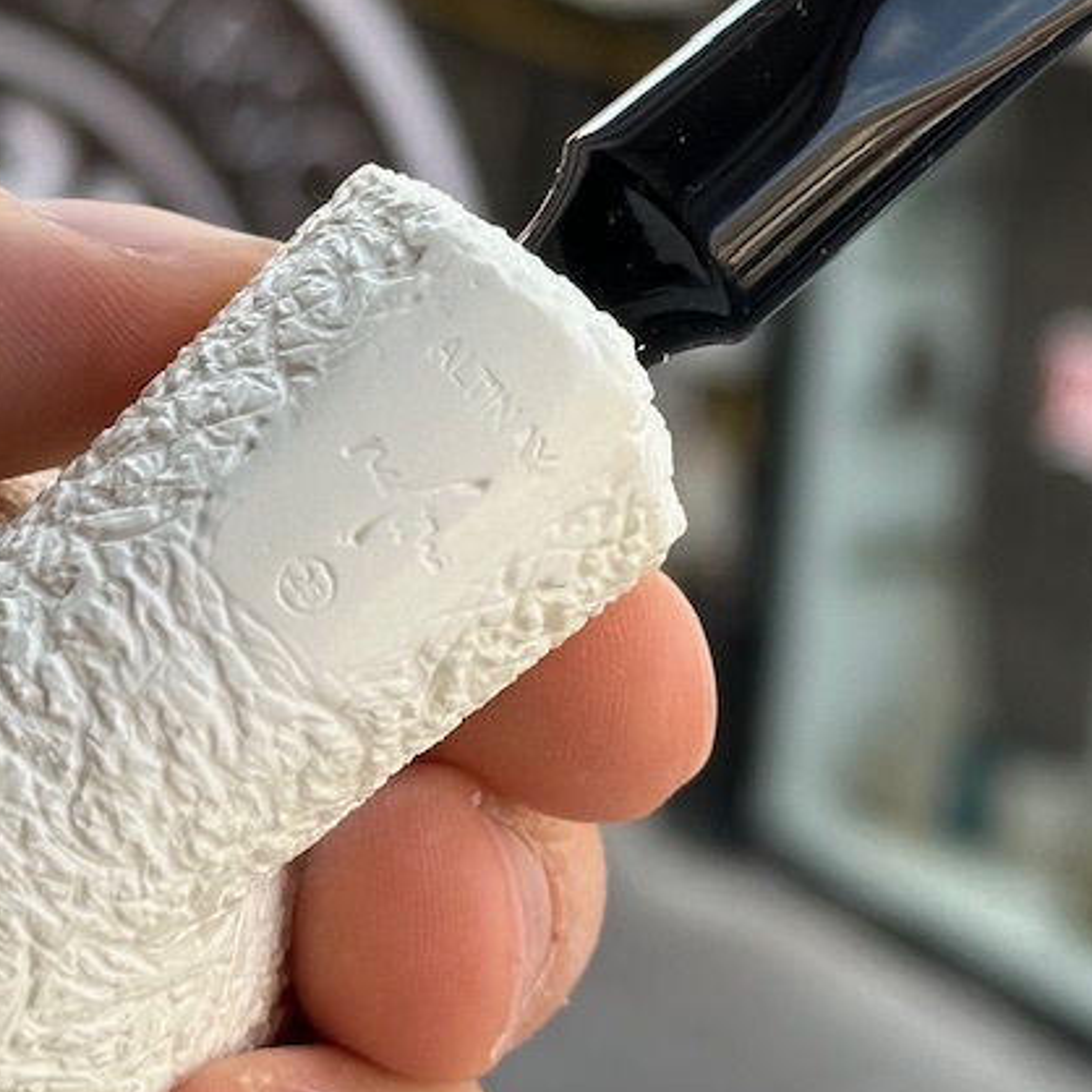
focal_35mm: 130
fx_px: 4640
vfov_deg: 13.4
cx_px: 439
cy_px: 347
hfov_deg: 13.4
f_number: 1.78
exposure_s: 1/587
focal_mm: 6.86
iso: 64
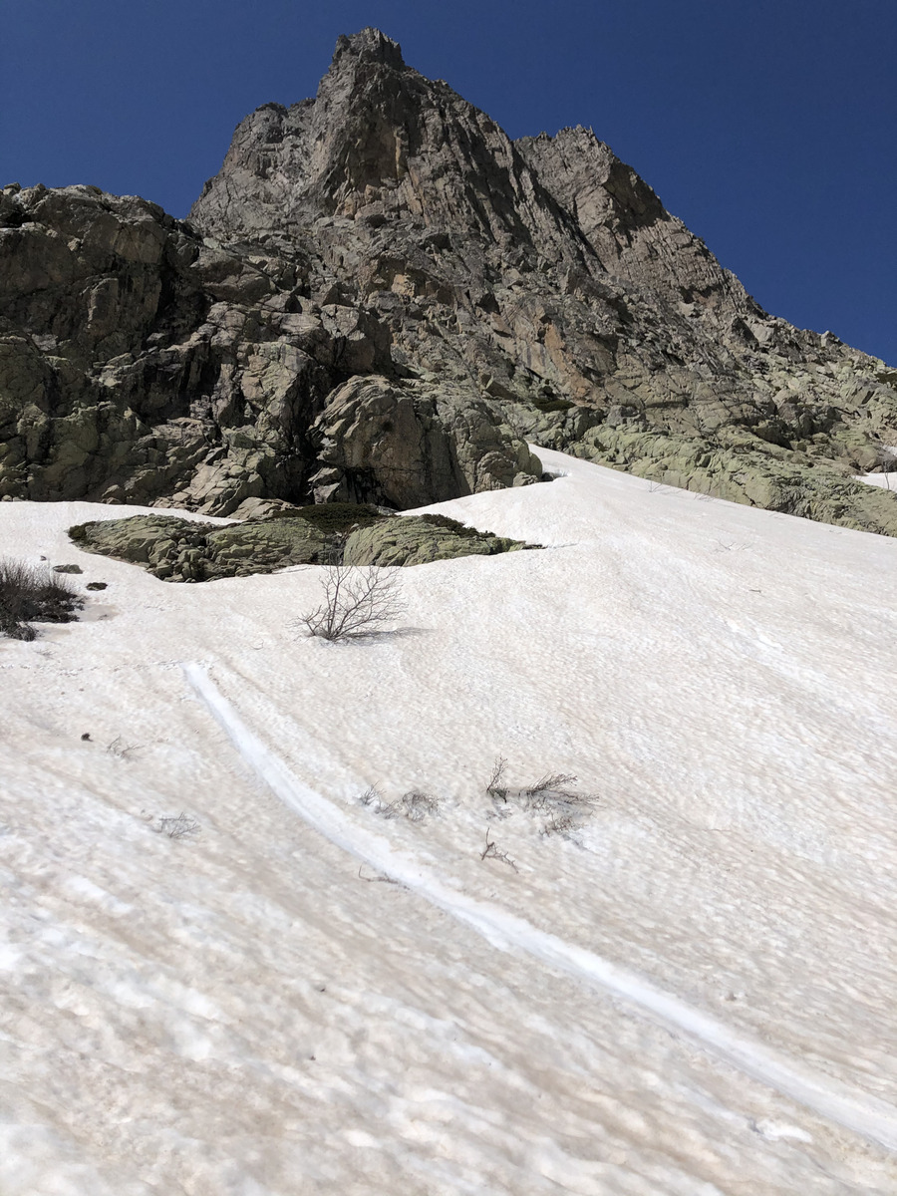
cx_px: 448
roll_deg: +5.3
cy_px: 598
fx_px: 967
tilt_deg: +21.4
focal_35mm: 28
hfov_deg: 49.7
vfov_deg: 63.4
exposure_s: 1/8000
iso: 25
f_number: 1.8
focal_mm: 4
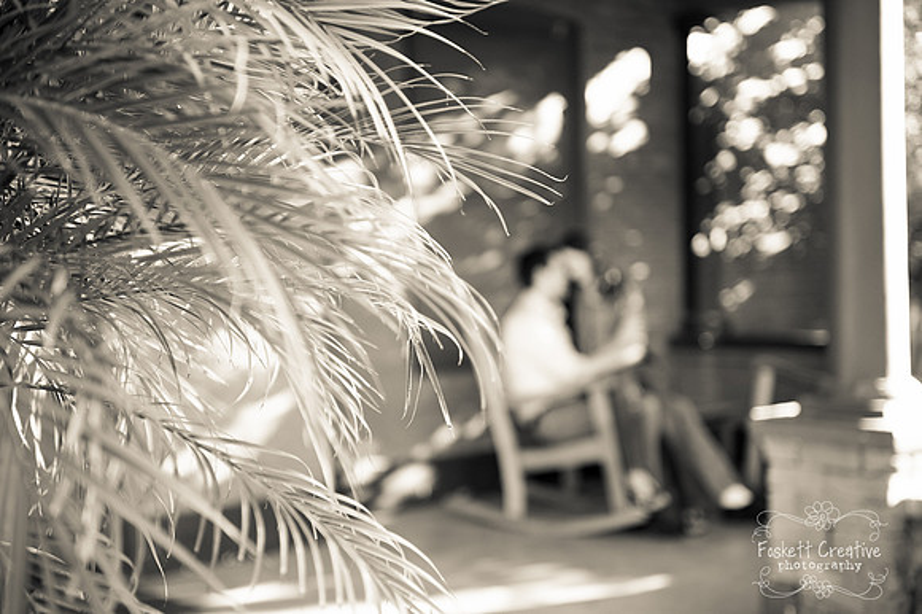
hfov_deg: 35.7
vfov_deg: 24.2
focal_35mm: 56
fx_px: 1433
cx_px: 461
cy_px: 307
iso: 500
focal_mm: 56
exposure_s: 1/200
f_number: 2.8
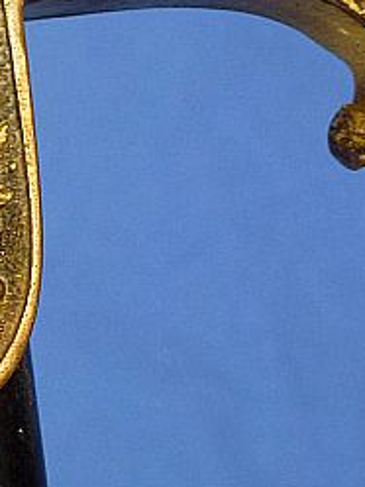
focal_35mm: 158
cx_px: -175
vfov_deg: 12.5
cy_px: 116
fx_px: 2221
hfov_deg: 9.2
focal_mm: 8.7
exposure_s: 1/80
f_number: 4.1
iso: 250
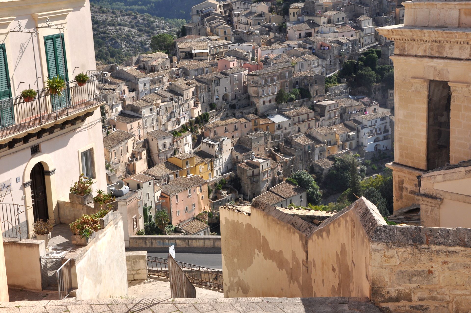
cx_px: 236
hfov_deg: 31.9
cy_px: 156
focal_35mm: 63
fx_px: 823
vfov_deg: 21.5
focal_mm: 42
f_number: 13
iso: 320
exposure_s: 1/160
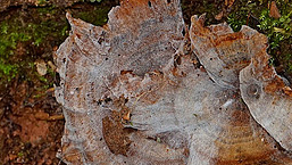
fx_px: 5765
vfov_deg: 1.6
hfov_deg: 2.9
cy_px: 137
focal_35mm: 744
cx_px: 203
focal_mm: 210
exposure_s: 1/60
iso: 1000
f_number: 13
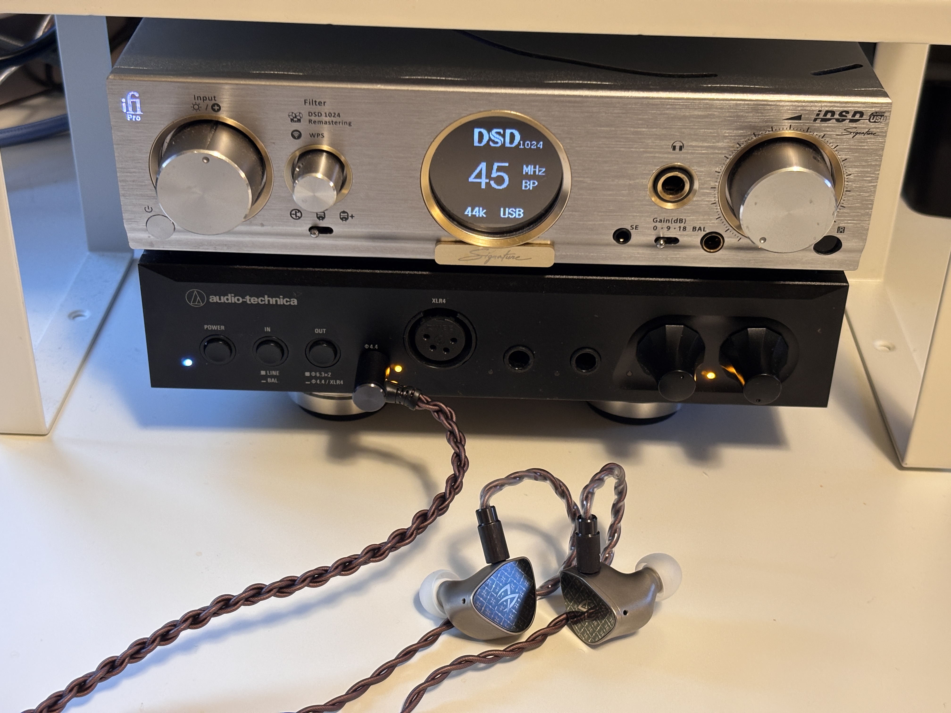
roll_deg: -2.6
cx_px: 476
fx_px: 1429
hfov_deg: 36.8
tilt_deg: -33.5
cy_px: 356
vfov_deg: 28.0
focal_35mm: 52
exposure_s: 1/40
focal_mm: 5.96
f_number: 1.6
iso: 160
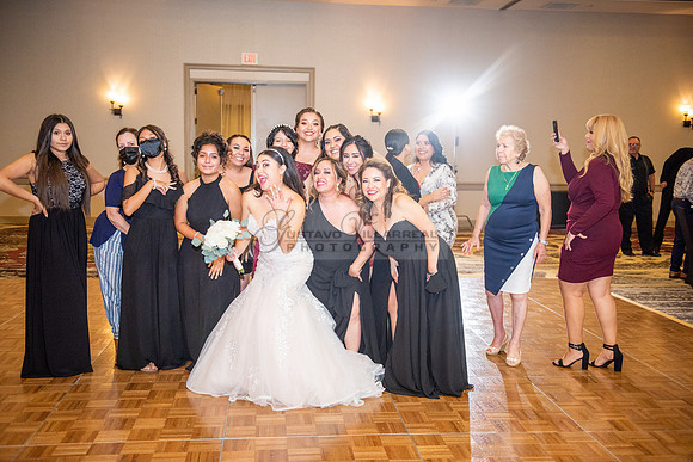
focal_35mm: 38
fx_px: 732
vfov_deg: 35.1
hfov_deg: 50.7
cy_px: 231
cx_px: 346
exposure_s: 1/250
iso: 1600
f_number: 2.8
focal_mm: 38
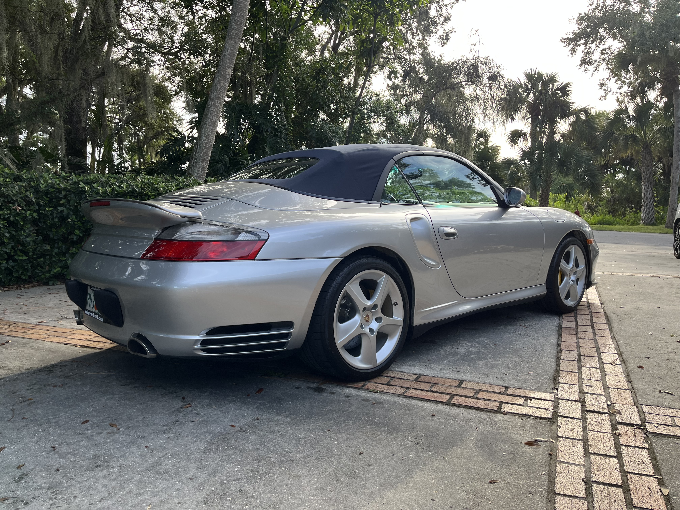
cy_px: 255
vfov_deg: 53.1
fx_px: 511
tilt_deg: -5.5
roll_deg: -1.2
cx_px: 340
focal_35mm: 26
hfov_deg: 67.3
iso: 50
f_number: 1.6
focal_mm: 5.1
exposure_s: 1/389
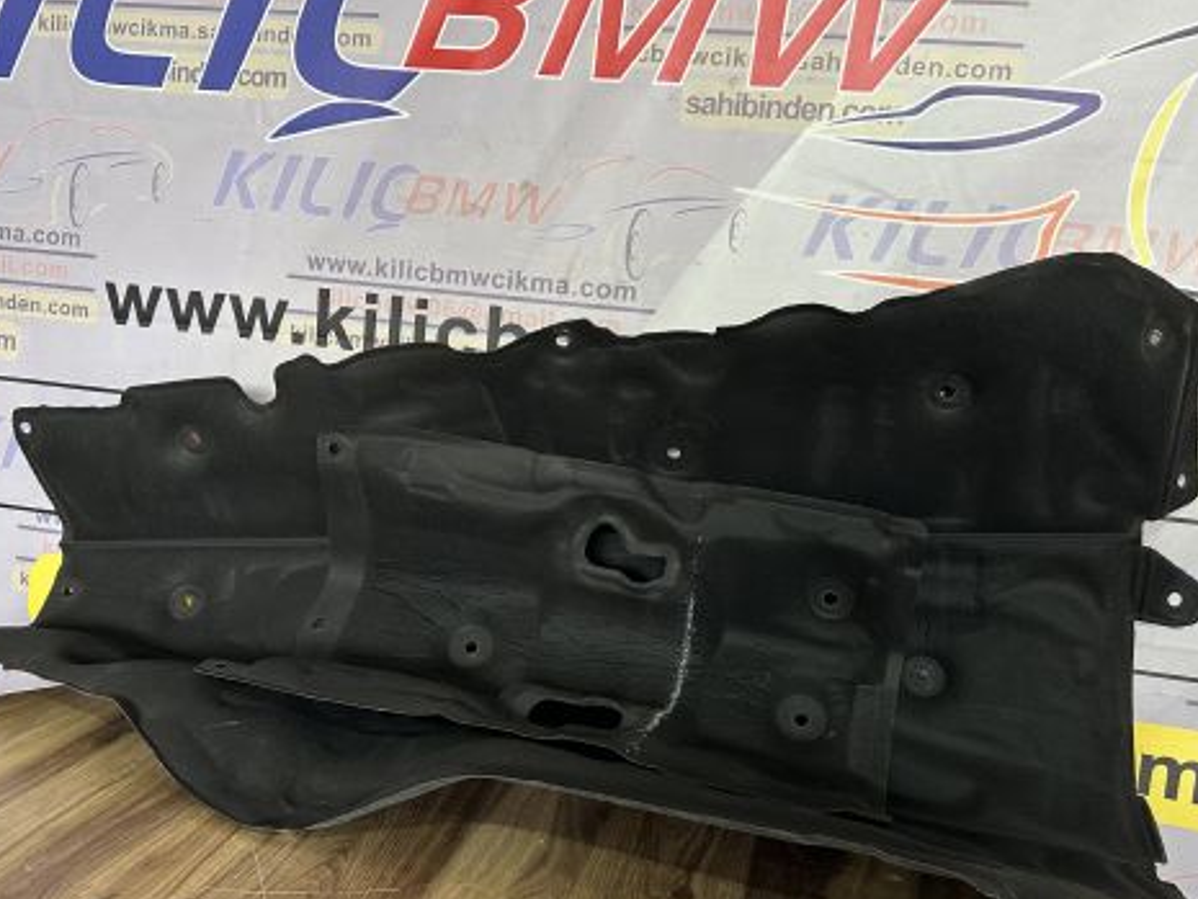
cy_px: 471
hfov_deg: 55.3
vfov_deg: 43.0
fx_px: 1142
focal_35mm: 33
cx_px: 585
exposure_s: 1/100
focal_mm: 6.86
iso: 160
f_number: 1.78
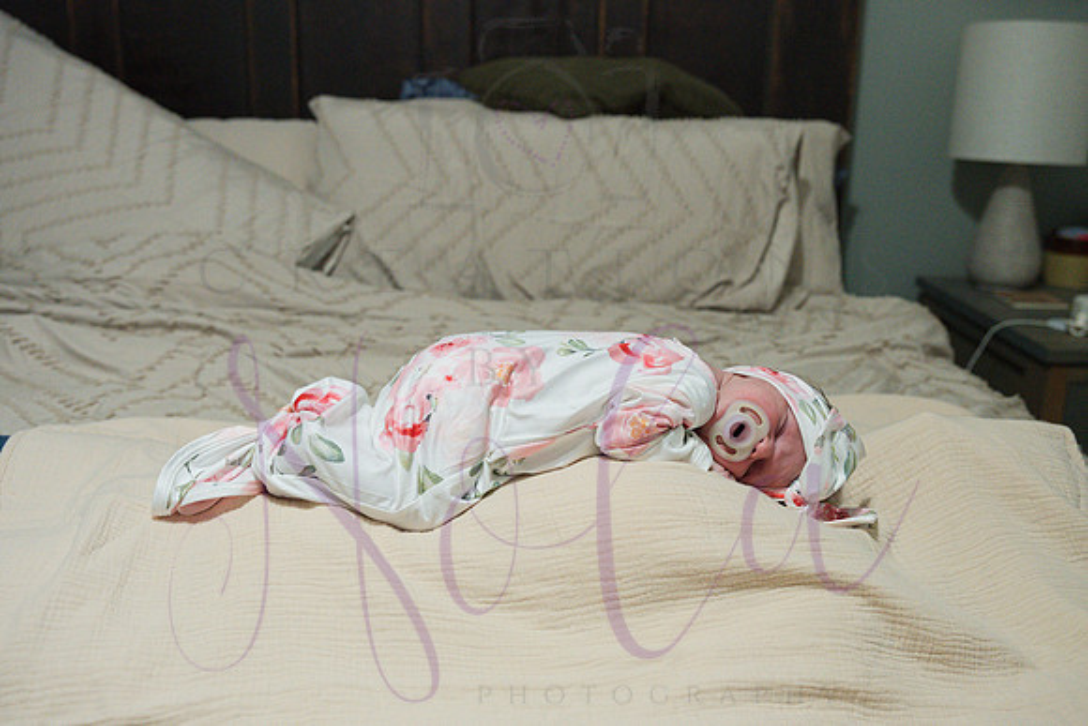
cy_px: 363
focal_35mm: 34
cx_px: 544
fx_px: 1043
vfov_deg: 38.4
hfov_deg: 55.1
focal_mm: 34.5
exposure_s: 1/320
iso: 3200
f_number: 4
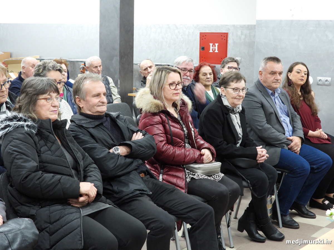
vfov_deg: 22.6
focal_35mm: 65
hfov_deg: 29.8
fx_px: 627
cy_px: 125
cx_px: 167
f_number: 3.5
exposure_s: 1/20
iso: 400
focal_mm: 11.7
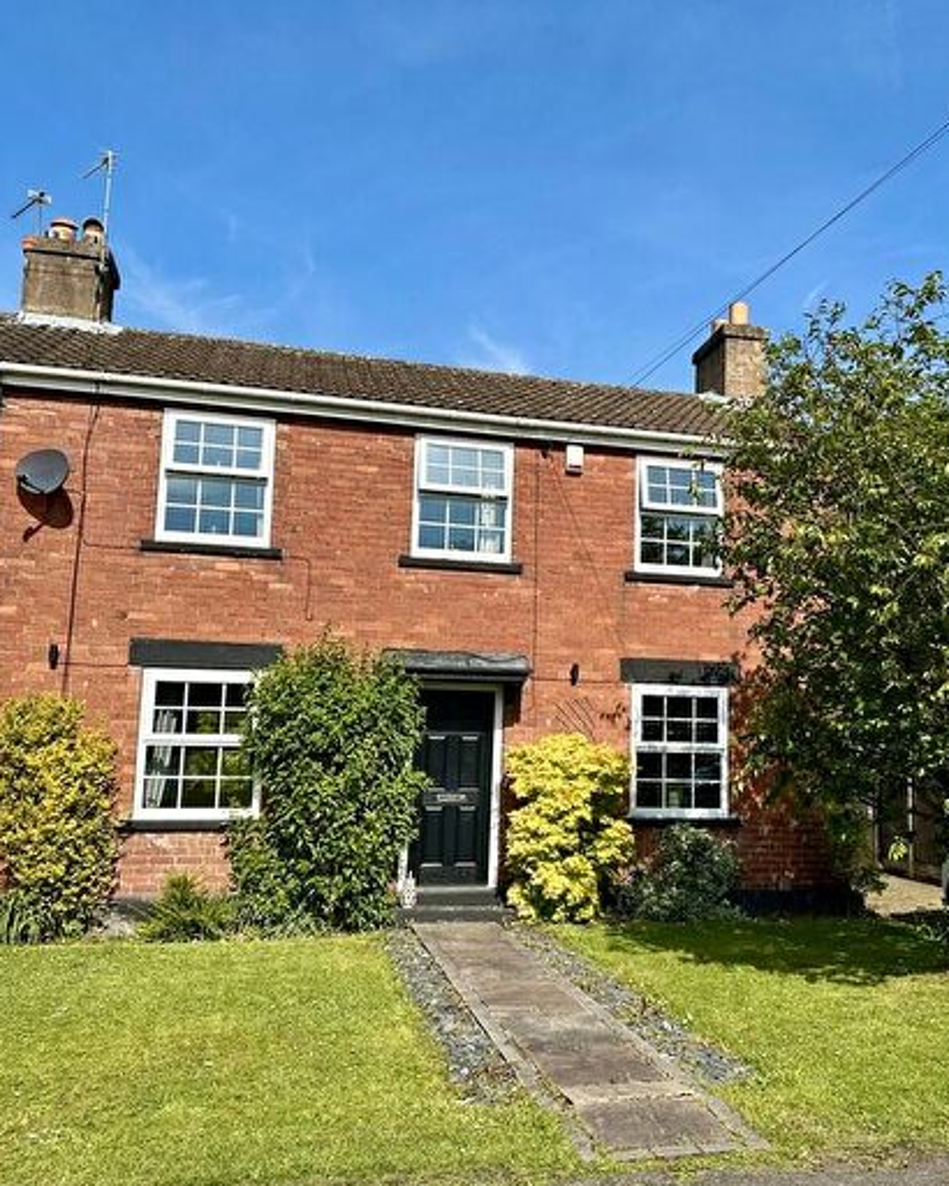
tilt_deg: +7.2
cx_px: 604
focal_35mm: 32
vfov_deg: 55.6
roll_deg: -0.6
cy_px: 601
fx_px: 1123
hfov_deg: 45.4
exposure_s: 1/4016
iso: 80
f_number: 1.78
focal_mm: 6.86
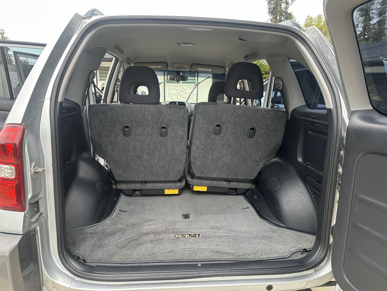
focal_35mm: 24
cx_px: 194
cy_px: 146
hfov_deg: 71.6
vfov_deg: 56.8
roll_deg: -1.9
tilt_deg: -15.2
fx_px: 268
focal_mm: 6.86
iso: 80
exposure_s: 1/246
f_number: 1.78
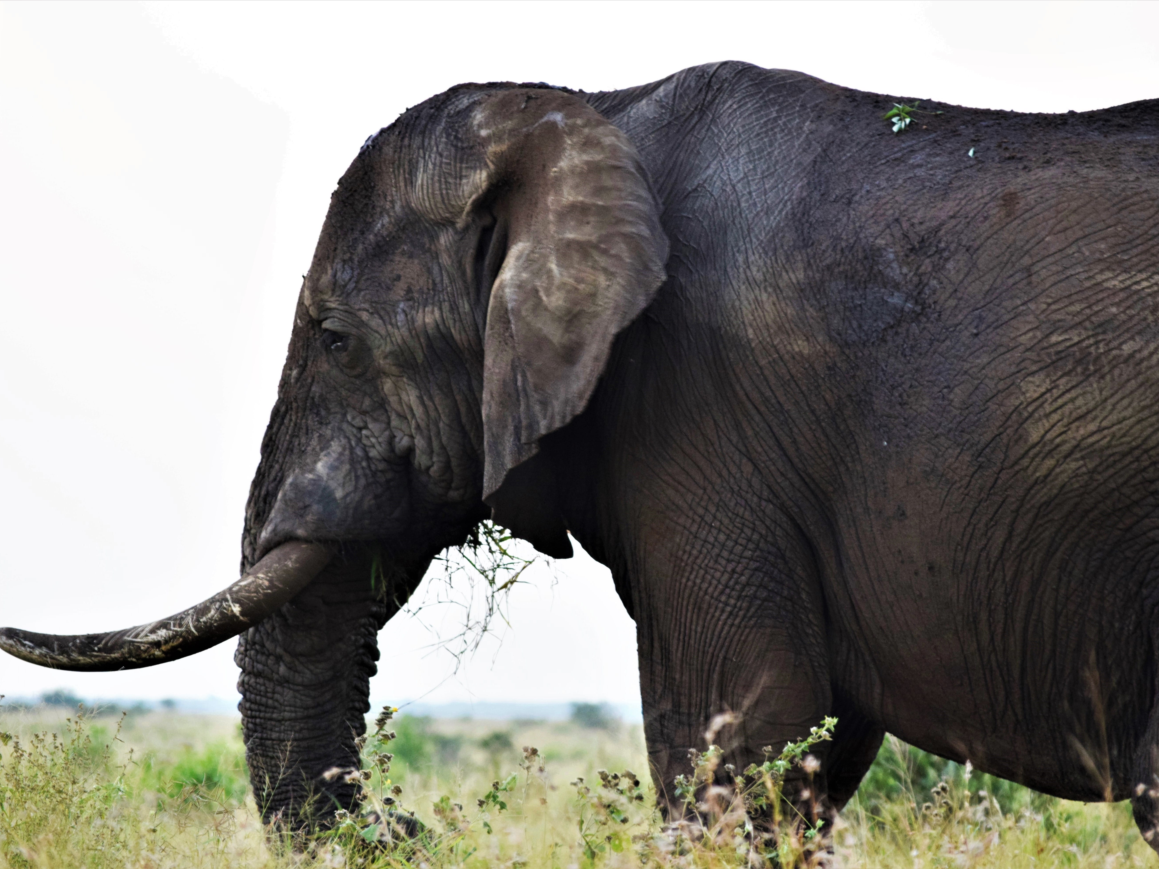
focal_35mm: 269
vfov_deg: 5.5
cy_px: 435
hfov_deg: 7.4
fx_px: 8991
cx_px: 563
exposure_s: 1/125
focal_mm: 165
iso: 1100
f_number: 5.3
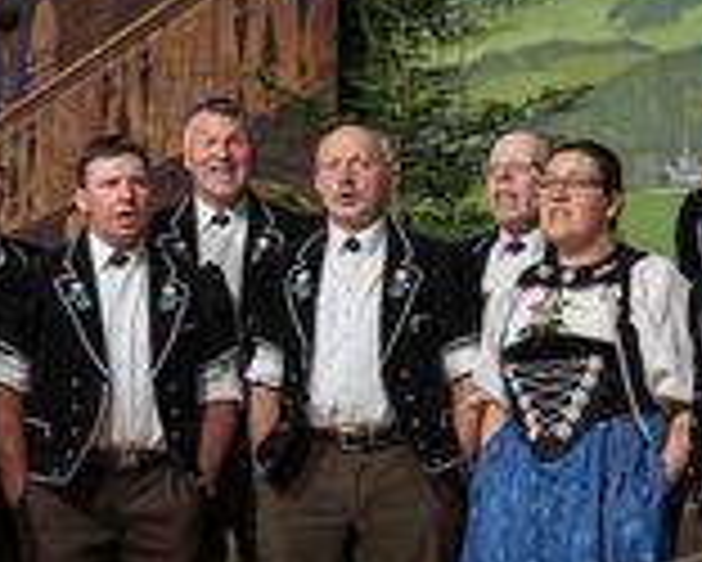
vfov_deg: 13.2
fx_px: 2432
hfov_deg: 16.4
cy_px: 238
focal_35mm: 117
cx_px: 189
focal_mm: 36
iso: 800
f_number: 5.6
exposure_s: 1/100
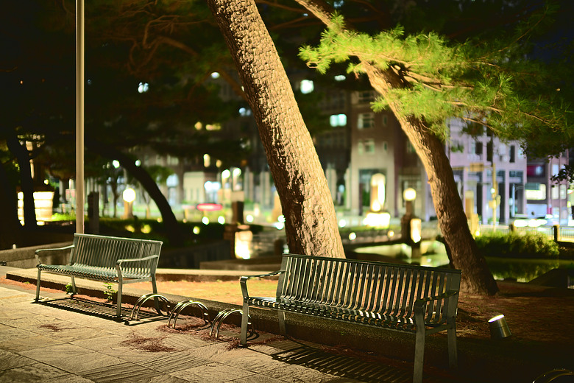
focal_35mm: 45
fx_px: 717
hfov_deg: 43.6
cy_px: 192
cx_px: 287
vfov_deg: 29.9
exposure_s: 1/4
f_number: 0.95
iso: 160
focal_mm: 45
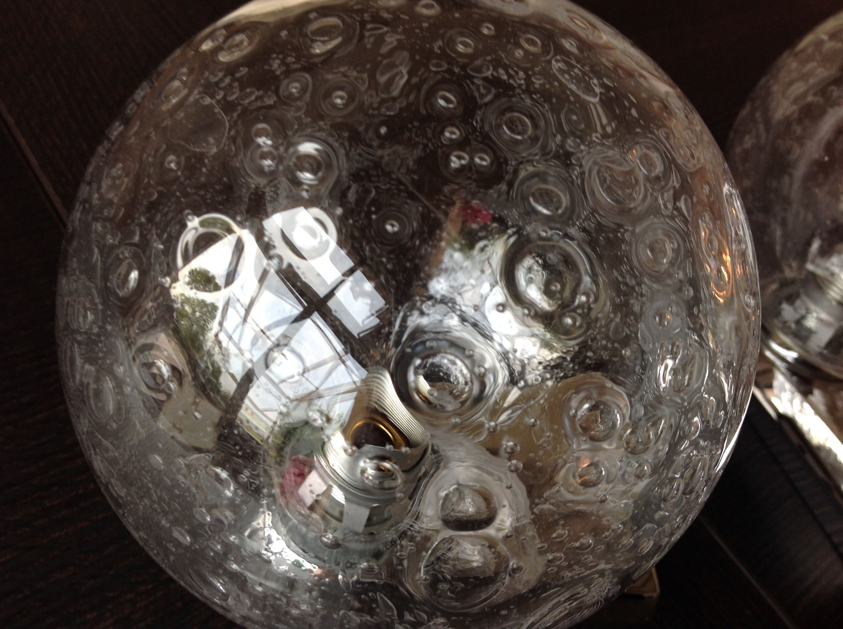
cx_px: 422
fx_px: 851
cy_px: 314
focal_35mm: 35
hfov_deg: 52.7
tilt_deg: -49.0
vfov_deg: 40.6
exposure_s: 1/20
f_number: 2.4
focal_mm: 4.28
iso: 50
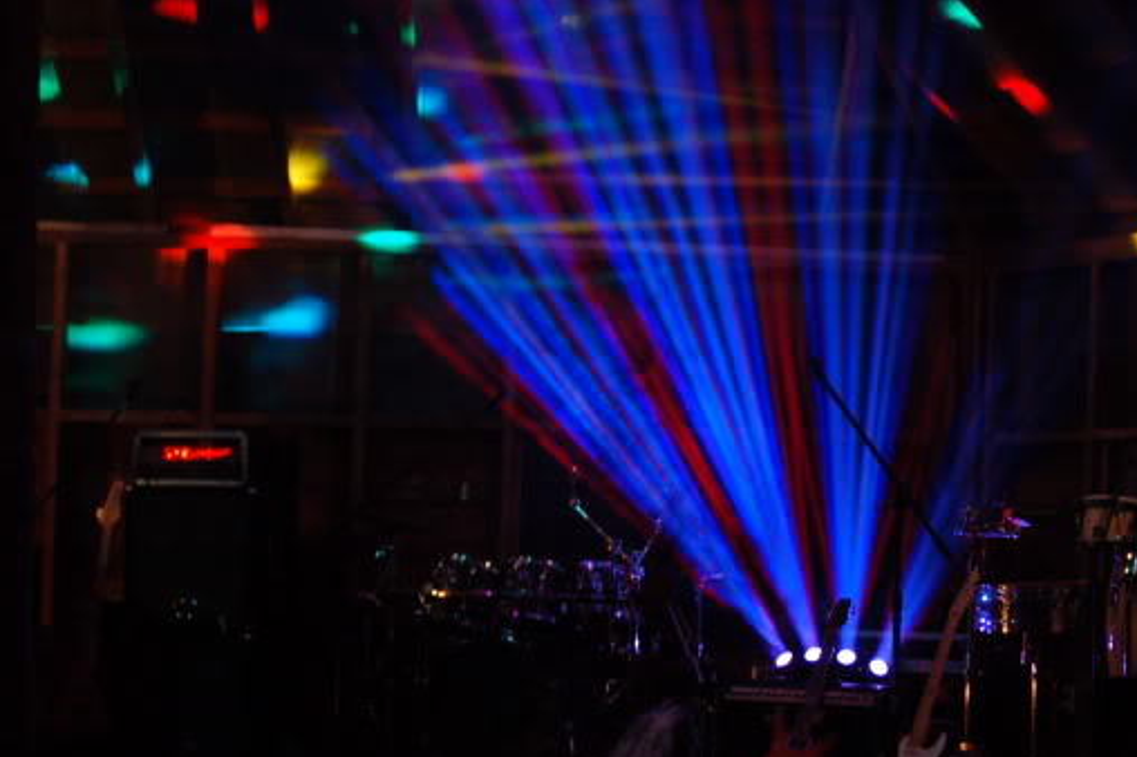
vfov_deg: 20.5
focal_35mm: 66
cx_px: 876
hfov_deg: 29.9
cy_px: 539
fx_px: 2083
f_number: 3.3
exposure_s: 1
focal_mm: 28
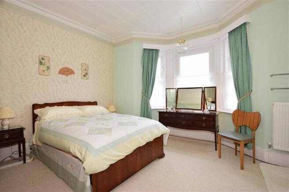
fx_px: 132
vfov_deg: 72.0
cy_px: 96
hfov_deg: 95.0
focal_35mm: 16
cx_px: 144
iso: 200
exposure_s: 1/40
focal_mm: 11
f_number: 5
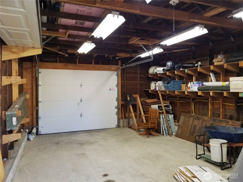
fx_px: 183
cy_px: 91
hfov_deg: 67.3
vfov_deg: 53.1
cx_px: 122
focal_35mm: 26
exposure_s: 1/60
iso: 125
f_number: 1.7
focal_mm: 4.25
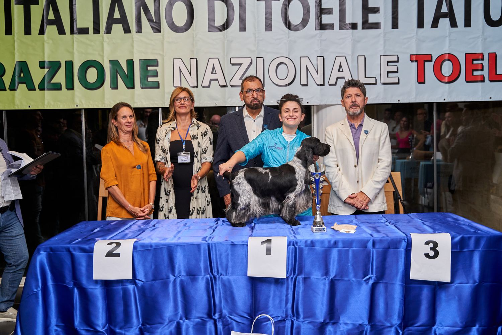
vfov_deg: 31.2
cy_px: 168
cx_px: 251
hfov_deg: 45.4
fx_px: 600
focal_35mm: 43
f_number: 3.2
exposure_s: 1/100
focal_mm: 43
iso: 1600
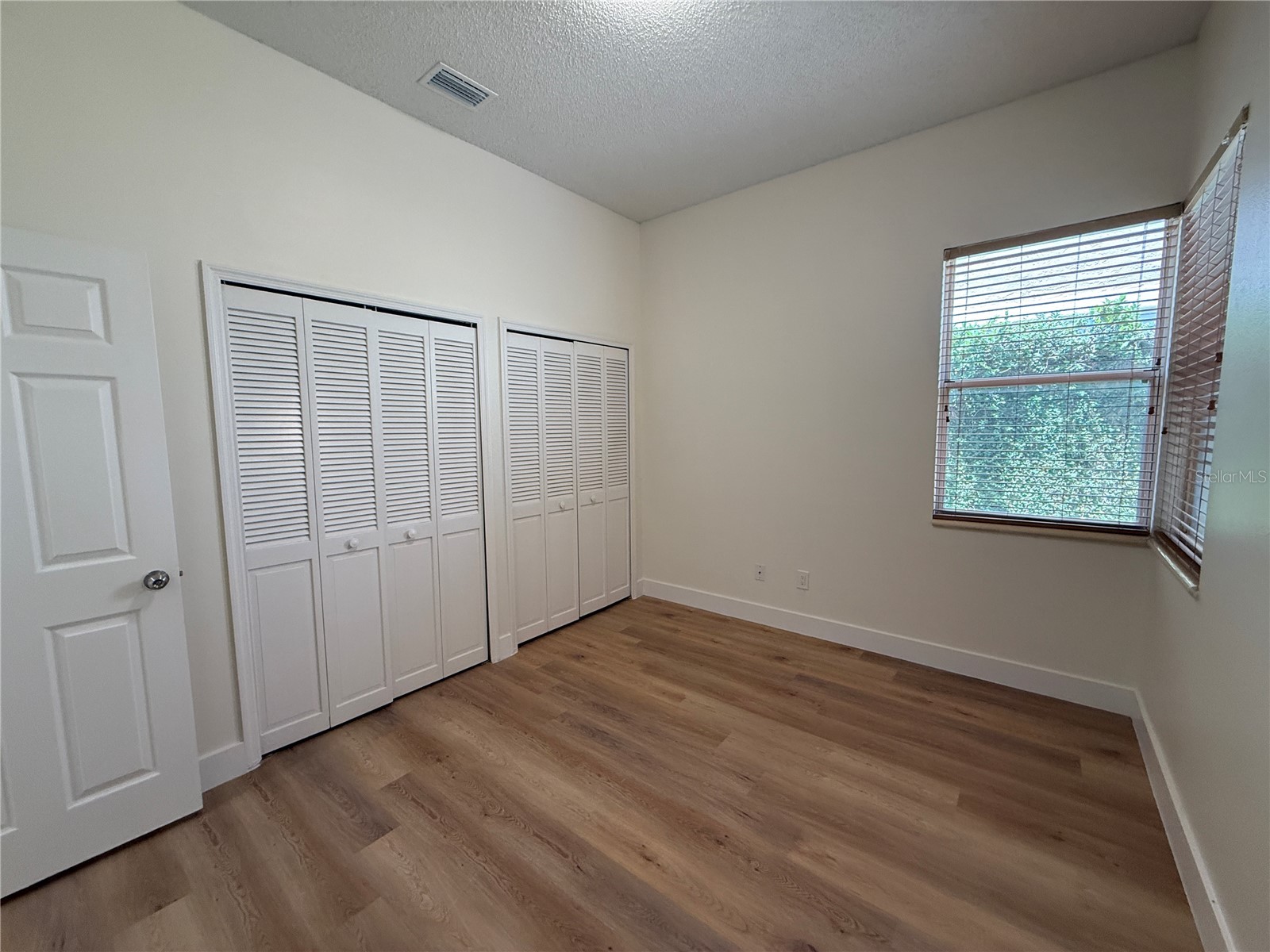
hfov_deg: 102.1
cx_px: 635
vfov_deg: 85.7
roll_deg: +0.4
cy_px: 476
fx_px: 514
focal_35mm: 14
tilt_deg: -5.7
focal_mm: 2.22
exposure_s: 1/120
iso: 250
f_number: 2.2
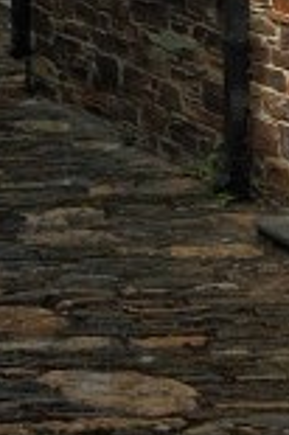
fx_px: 2317
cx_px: -202
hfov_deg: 7.0
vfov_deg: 10.1
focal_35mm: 192
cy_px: -368
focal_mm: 22
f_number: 10
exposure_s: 1/200
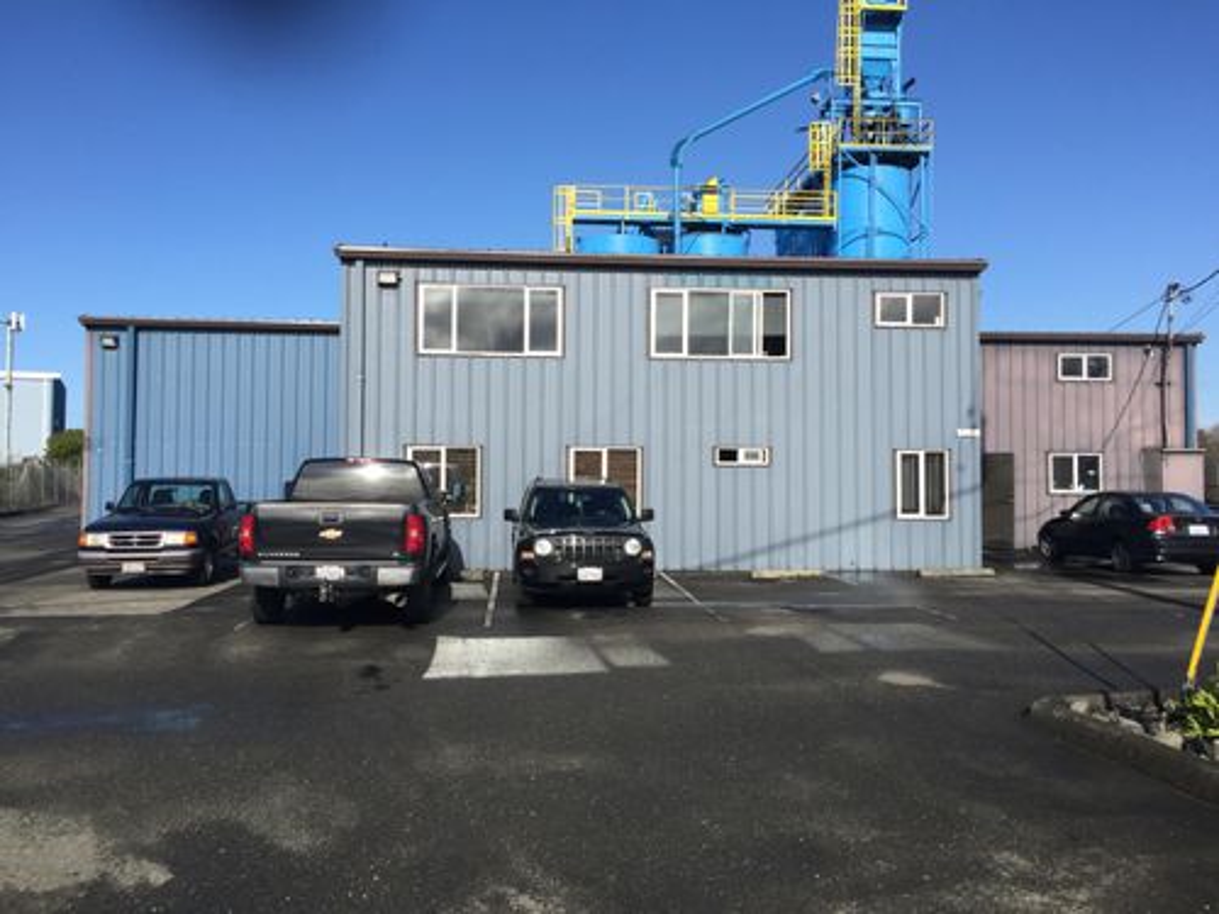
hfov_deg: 61.7
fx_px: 1021
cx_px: 610
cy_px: 457
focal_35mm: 29
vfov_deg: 48.2
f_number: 2.2
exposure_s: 1/1980
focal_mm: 4.15
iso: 32
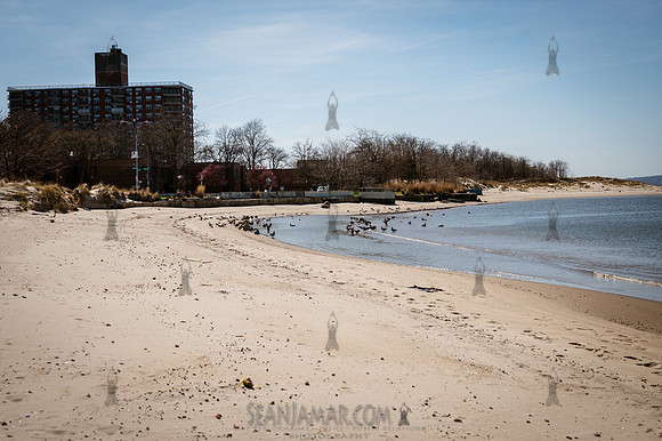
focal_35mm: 49
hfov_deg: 40.2
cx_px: 331
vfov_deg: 27.4
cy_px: 220
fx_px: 905
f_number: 5.6
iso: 64
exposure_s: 1/640
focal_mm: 47
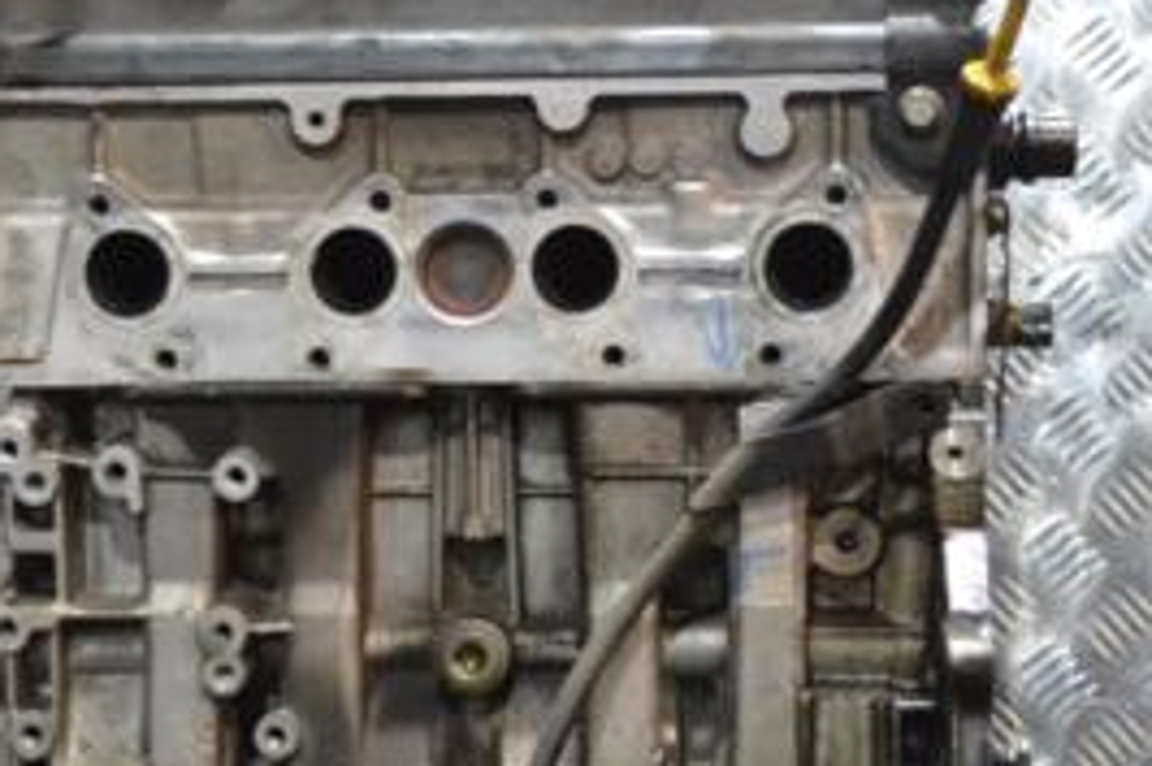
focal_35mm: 98
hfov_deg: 20.8
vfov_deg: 13.9
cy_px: 541
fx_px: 3138
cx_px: 450
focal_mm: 29
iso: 3200
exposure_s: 1/60
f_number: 4.5
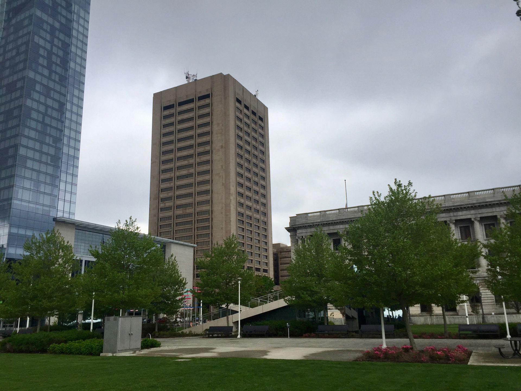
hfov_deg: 61.7
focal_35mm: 29
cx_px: 260
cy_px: 196
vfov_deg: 48.2
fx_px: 436
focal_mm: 4.15
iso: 32
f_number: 2.2
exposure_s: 1/1412
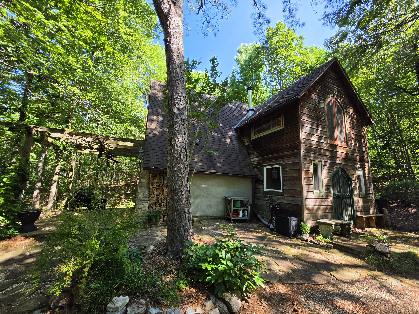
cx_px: 210
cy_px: 157
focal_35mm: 13
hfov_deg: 106.2
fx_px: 157
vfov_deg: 89.9
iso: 32
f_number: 1.9
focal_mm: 2.2
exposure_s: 1/367
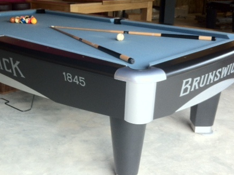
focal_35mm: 51
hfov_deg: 37.5
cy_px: 76
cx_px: 99
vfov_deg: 28.5
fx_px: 344
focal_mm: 3.85
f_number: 2.8
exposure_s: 1/15
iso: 80
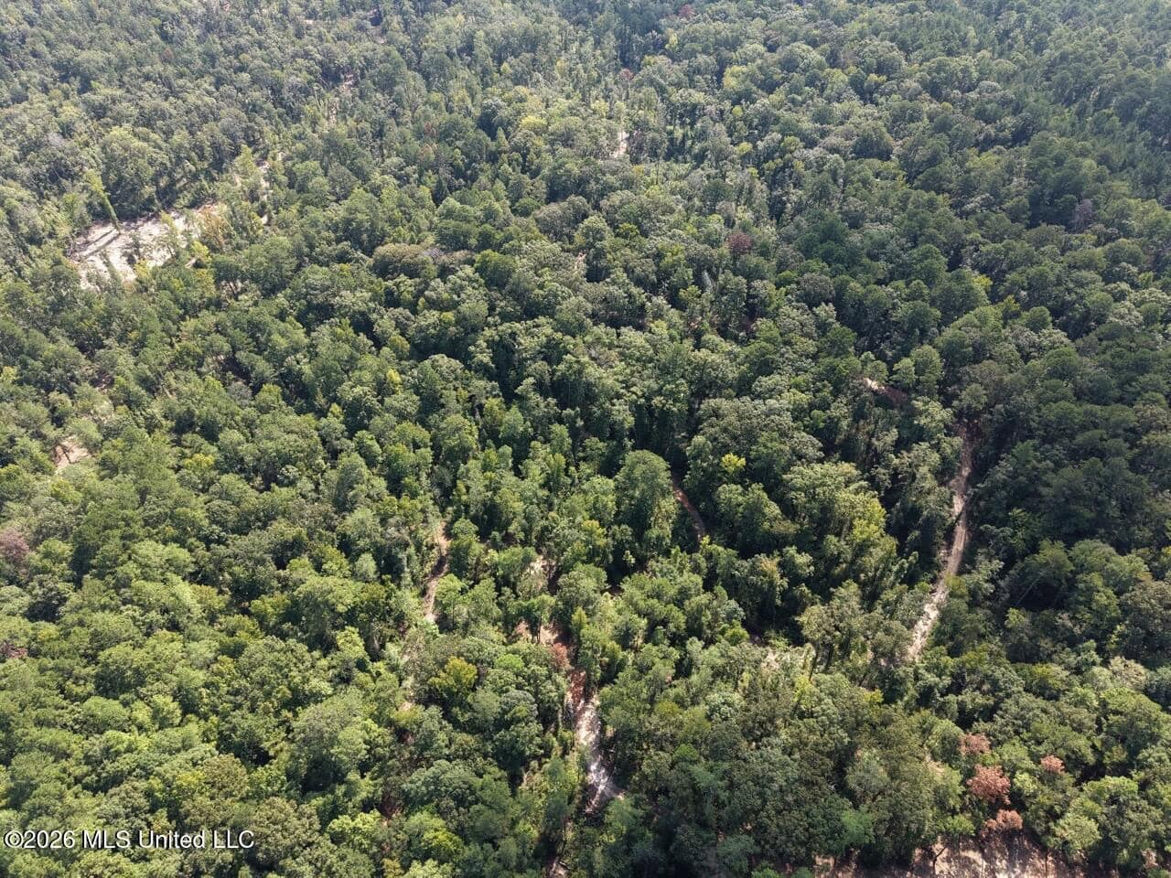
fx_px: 812
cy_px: 439
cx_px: 586
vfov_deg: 56.8
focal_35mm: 24
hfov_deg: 71.6
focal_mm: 8.7
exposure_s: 1/800
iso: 100
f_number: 1.8
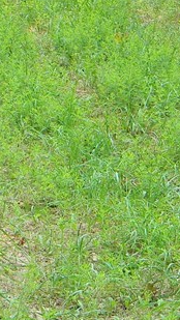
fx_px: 2543
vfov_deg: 7.1
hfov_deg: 4.0
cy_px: -51
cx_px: 228
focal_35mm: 300
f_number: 4.5
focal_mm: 15.1
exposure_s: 1/56.8
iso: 80
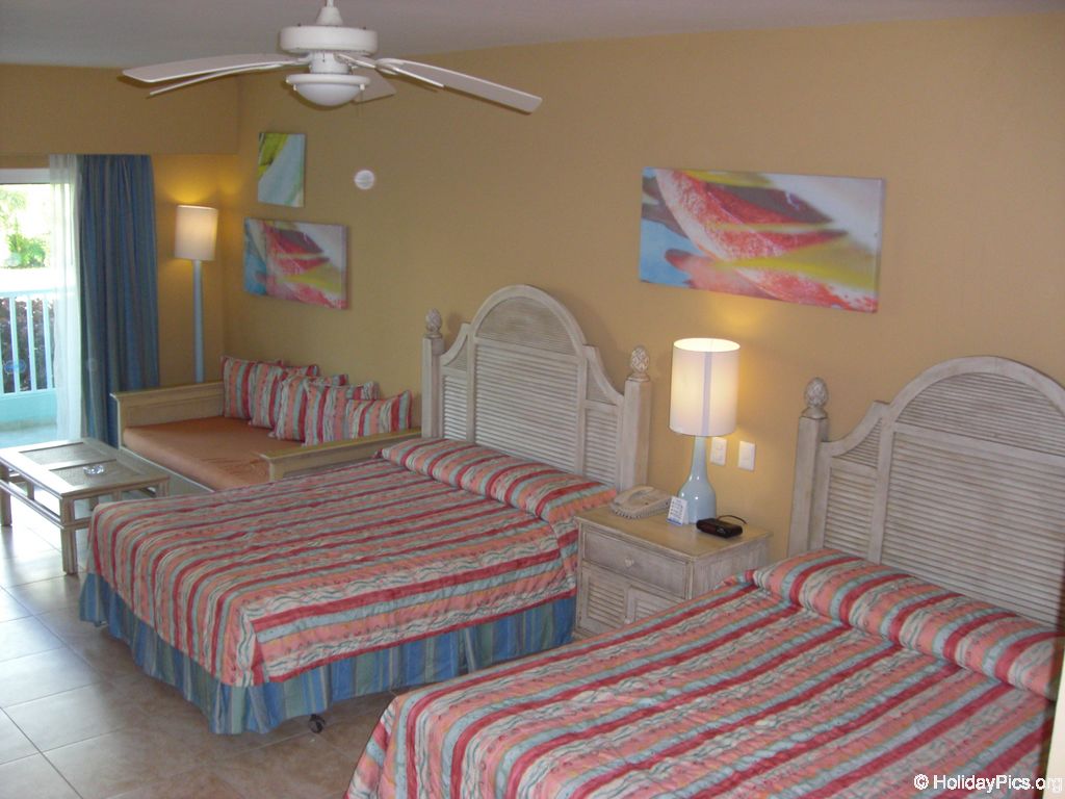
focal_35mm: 38
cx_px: 532
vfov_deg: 37.7
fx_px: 1169
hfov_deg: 49.0
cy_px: 400
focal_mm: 6.2
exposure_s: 1/60
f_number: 2.7
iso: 200
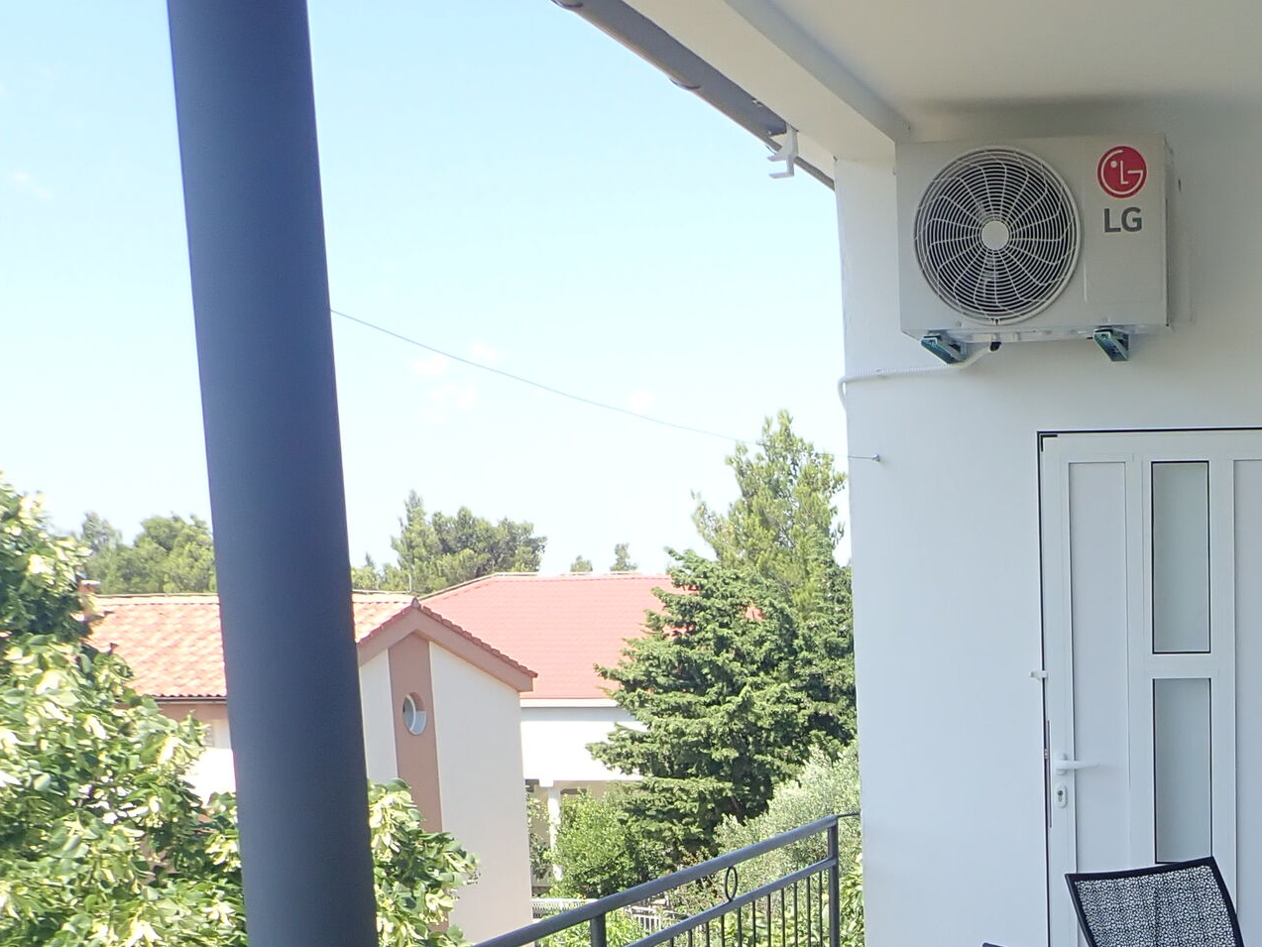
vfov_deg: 25.3
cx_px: 1156
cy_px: 948
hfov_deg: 33.0
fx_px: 2005
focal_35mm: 55
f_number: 2.8
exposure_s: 1/400
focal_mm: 4.5
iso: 100
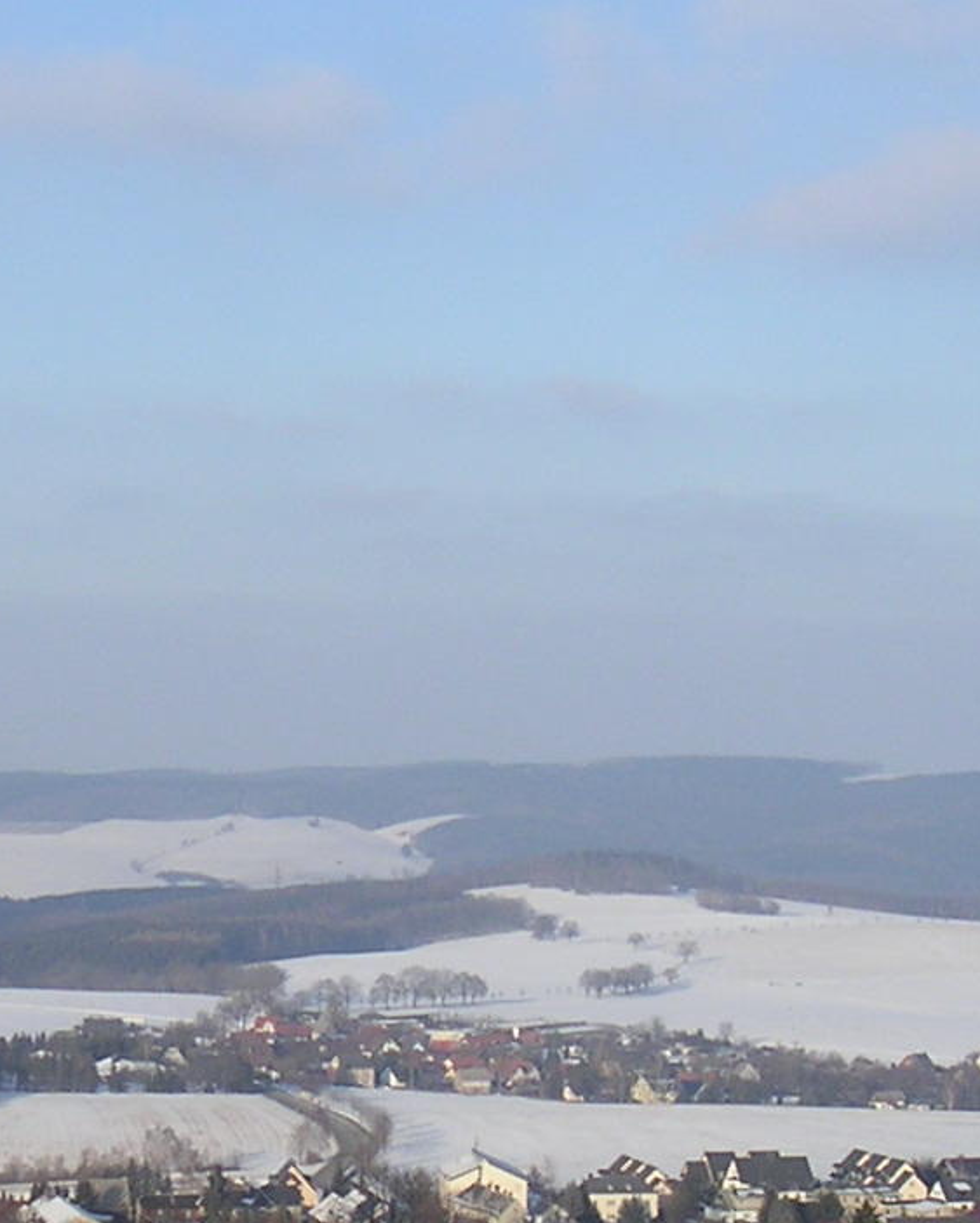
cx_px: 96
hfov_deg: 14.1
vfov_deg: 17.5
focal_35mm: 108
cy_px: 1084
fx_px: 3913
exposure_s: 1/750
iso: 50
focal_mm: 6
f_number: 2.8
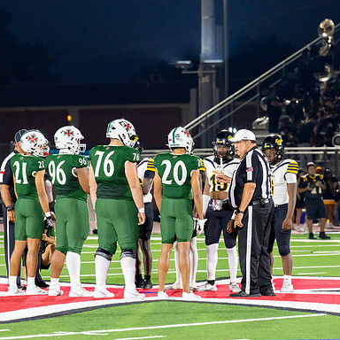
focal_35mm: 257
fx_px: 2856
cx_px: 163
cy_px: 170
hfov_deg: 6.8
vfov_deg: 6.8
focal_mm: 200
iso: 10000
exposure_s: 1/400
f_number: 5.6
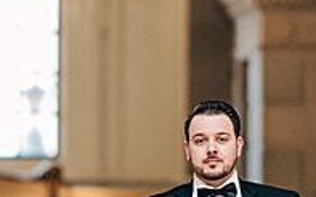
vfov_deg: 2.6
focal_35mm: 512
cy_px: 201
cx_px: -26
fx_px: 4408
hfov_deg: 4.1
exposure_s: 1/400
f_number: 1.4
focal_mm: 105
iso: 640
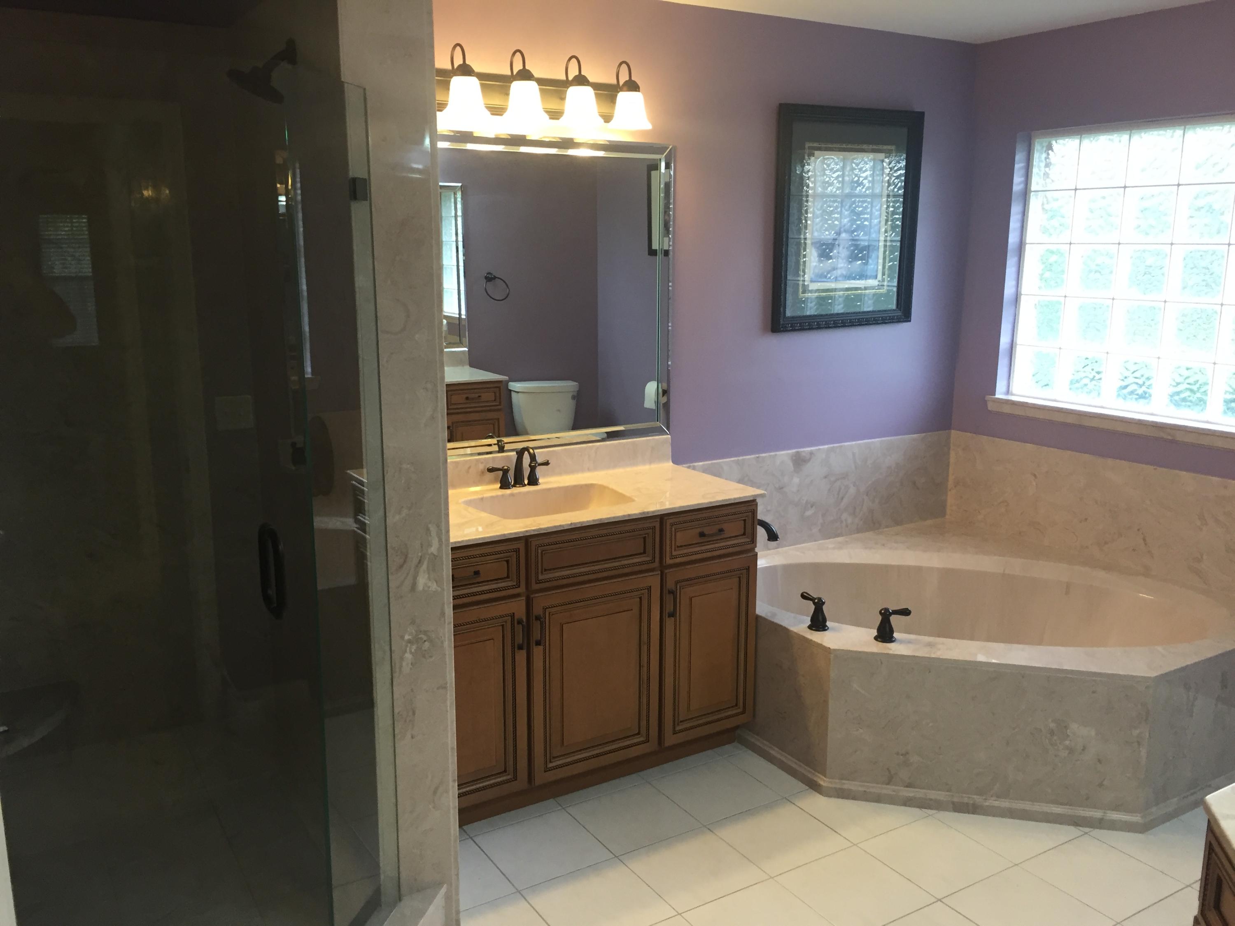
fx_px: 1035
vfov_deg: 48.2
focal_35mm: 29
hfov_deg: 61.7
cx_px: 618
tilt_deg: -11.8
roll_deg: -0.2
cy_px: 463
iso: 50
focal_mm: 4.15
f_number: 2.2
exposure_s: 1/30
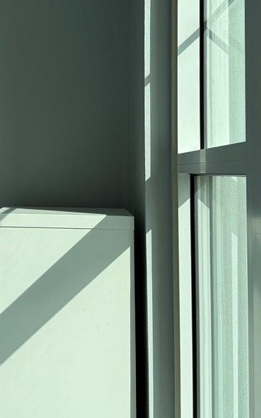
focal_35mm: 68
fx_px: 774
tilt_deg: +4.2
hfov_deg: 18.2
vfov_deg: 29.9
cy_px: 125
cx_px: -53
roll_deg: -0.8
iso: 80
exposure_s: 1/3759
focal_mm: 6.76
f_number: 1.78
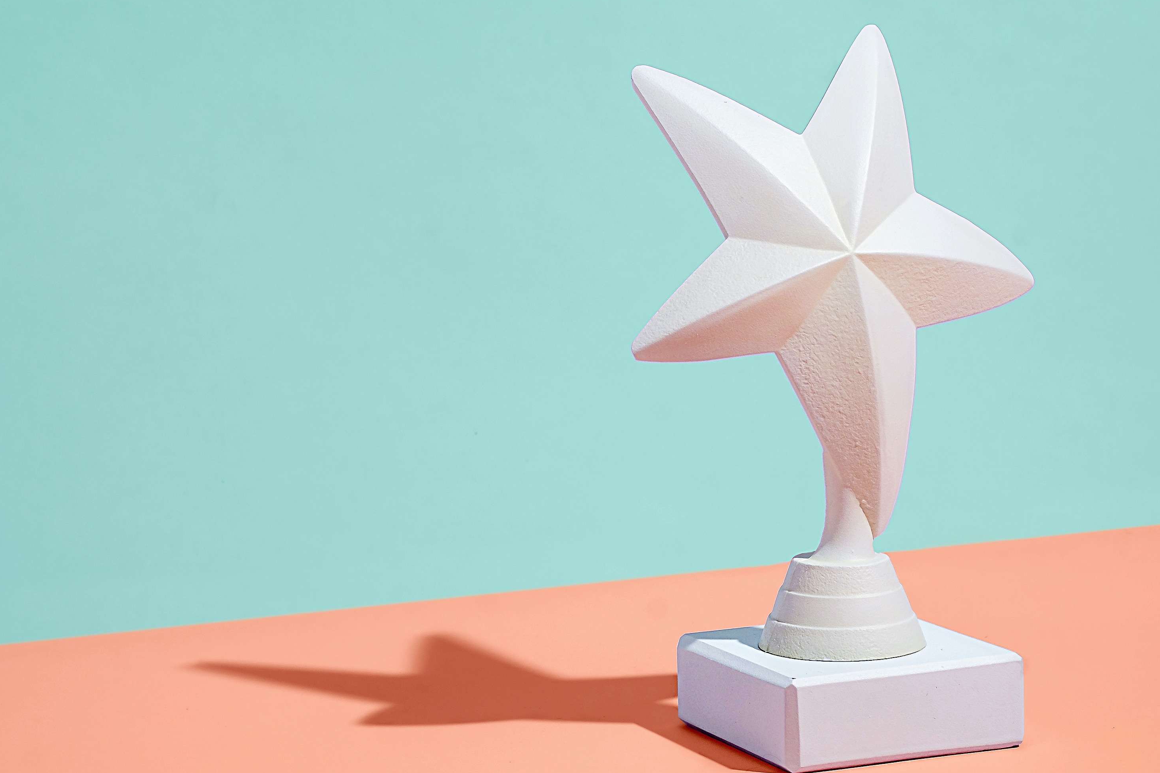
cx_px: 531
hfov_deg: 20.4
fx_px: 3222
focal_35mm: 100
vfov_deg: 13.7
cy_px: 371
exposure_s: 1/125
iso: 200
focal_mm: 50
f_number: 11
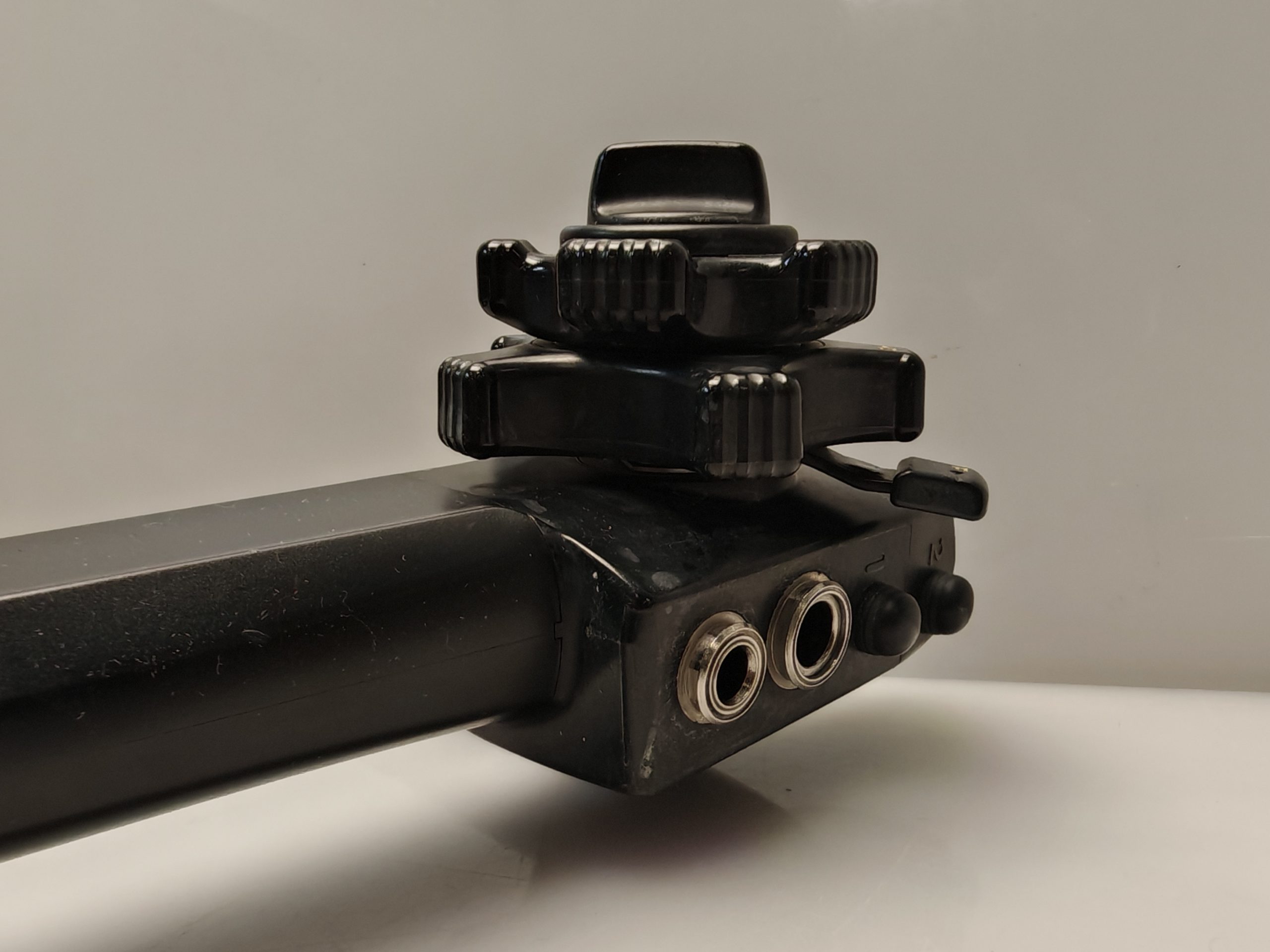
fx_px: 991
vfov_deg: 51.4
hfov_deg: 65.3
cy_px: 476
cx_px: 635
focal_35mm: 27
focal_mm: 1.82
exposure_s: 1/50
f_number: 2
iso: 160
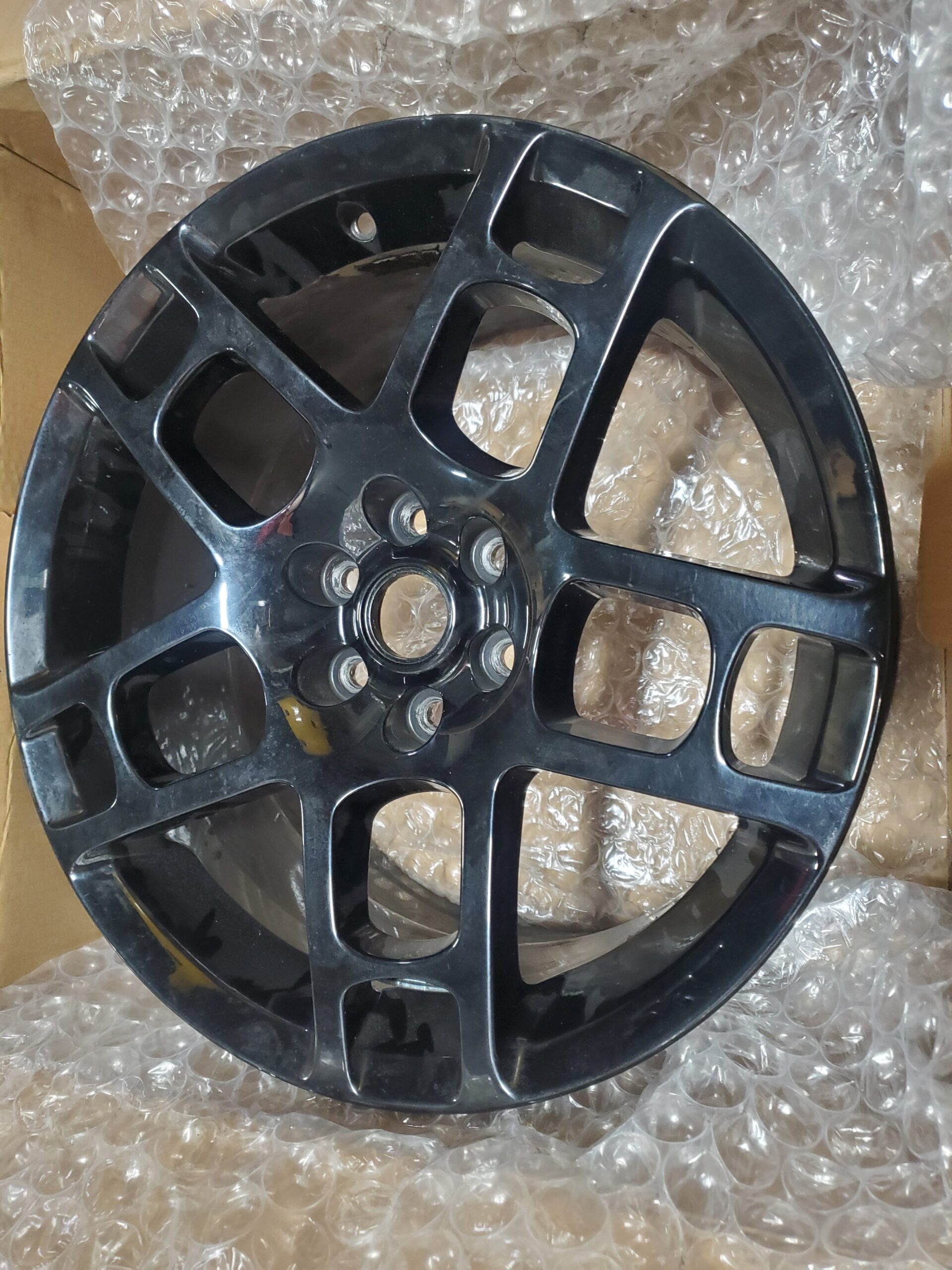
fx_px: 953
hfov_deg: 53.1
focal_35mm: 26
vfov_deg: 67.3
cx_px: 476
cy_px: 635
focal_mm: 4.3
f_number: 1.5
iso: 320
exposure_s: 1/40
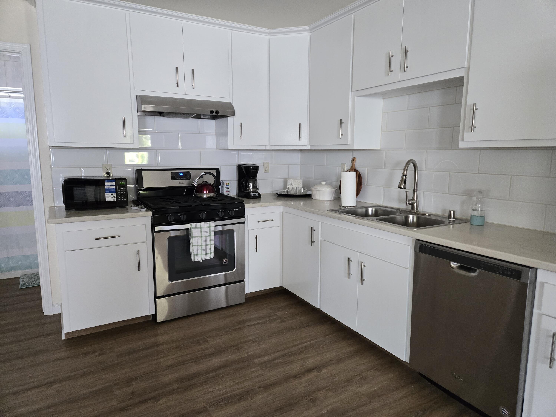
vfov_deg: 58.9
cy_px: 208
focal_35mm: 23
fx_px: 369
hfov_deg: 73.9
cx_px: 278
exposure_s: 1/120
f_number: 1.8
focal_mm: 5.4
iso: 800
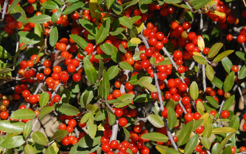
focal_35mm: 142
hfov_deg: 14.7
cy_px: 79
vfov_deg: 9.2
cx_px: 124
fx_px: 952
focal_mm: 92
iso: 400
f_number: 10
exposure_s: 1/350
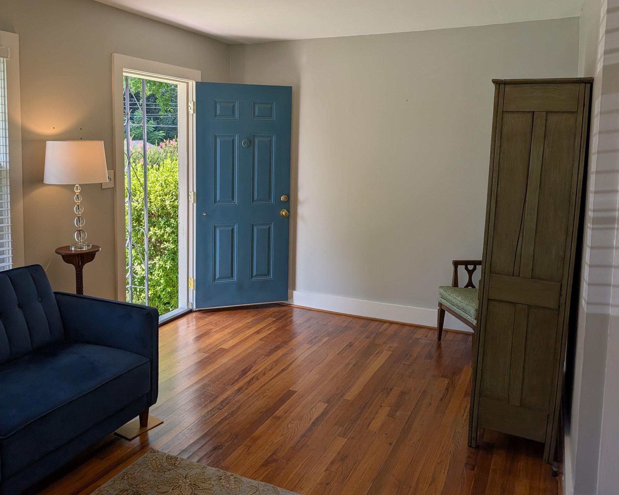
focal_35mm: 30
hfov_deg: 58.3
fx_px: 550
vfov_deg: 48.3
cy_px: 202
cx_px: 250
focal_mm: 6.9
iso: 21
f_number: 1.68
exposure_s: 1/1357
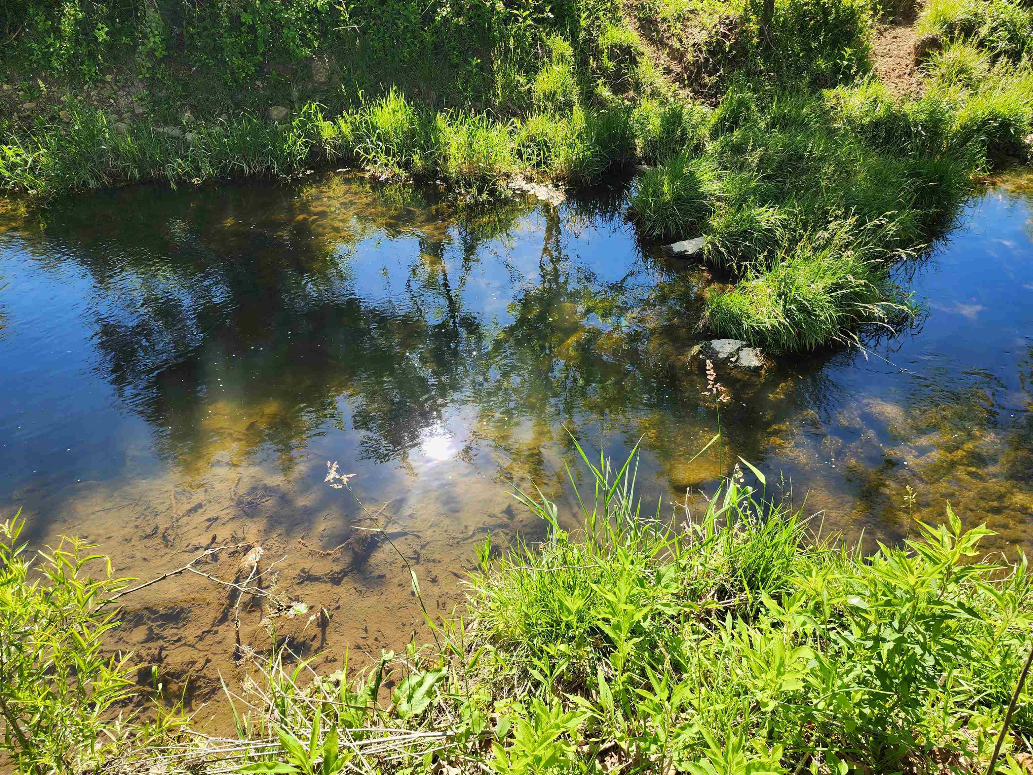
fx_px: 686
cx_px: 516
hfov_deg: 73.9
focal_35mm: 23
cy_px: 388
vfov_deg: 58.9
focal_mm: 6.4
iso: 12
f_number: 1.8
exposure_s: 1/244
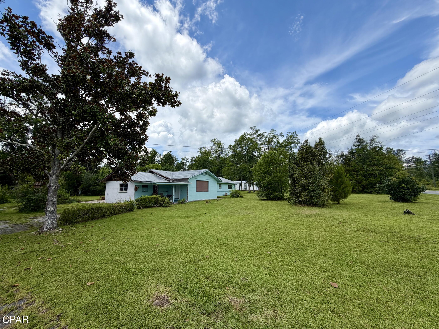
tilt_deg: +9.8
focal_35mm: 15
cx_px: 204
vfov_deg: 81.7
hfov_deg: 98.0
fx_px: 190
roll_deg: -0.2
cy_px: 159
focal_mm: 2.22
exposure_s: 1/830
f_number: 2.2
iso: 20
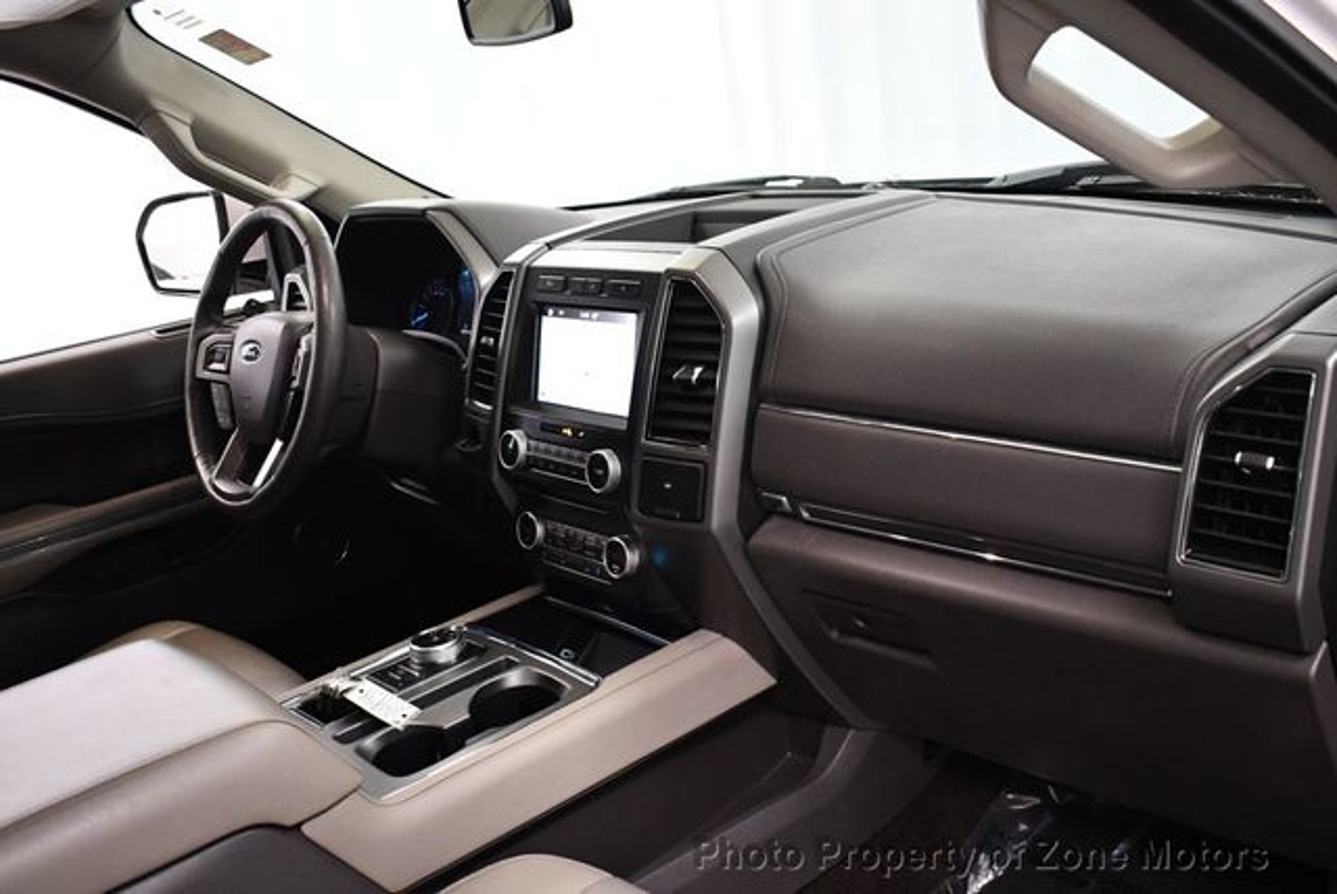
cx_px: 668
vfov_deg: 36.9
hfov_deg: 53.1
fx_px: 1338
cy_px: 447
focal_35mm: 36
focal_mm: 18
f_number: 3.5
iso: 2000
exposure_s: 1/125
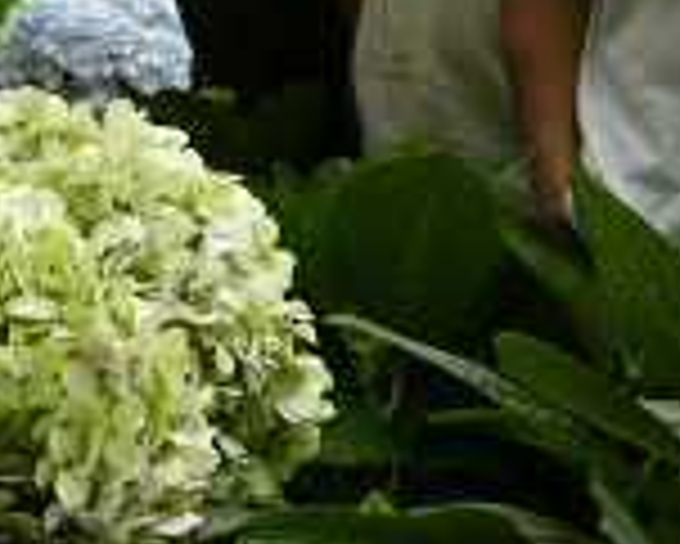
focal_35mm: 219
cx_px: 572
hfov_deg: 8.8
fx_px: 4410
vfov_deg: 6.9
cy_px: -418
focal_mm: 8.8
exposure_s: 1/125
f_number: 3.4
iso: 50
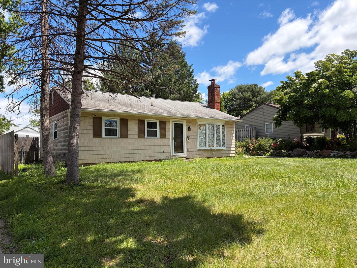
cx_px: 178
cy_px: 134
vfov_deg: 53.1
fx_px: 268
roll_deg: +0.9
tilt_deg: +3.1
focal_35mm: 26
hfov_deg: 67.3
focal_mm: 5.96
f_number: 1.6
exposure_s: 1/2364
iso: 50
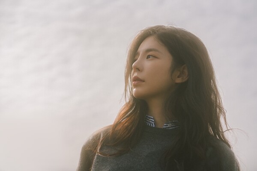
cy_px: 86
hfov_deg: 23.9
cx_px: 128
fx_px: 607
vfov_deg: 16.1
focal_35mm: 85
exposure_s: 1/5000
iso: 200
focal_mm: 85
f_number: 4
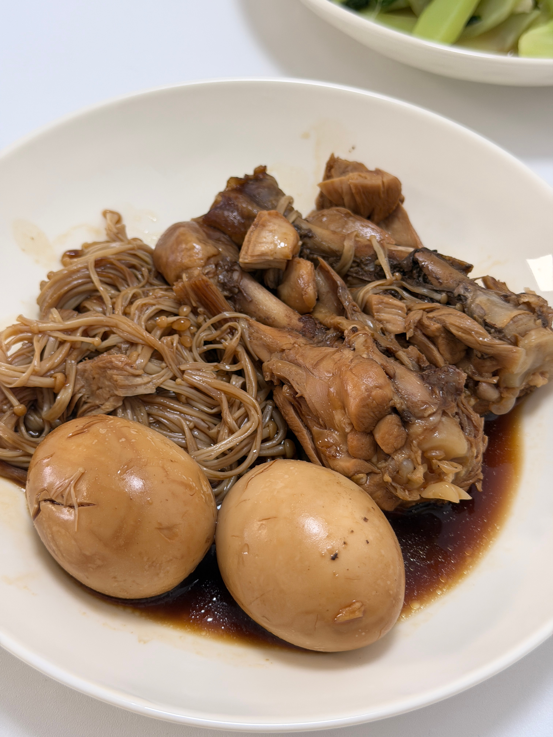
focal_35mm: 48
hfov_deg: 30.3
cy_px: 368
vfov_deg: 39.7
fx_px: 1022
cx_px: 276
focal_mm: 6.76
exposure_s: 1/50
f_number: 1.78
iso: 160
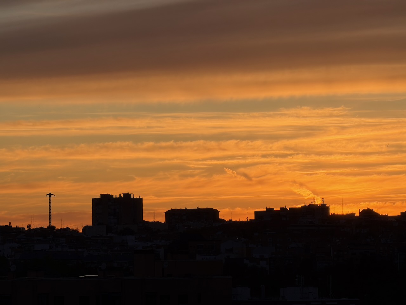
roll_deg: +0.3
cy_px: 152
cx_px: 203
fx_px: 2346
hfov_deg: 9.9
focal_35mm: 200
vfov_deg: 7.4
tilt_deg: +2.6
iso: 20
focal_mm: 16.89
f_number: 2.8
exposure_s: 1/639
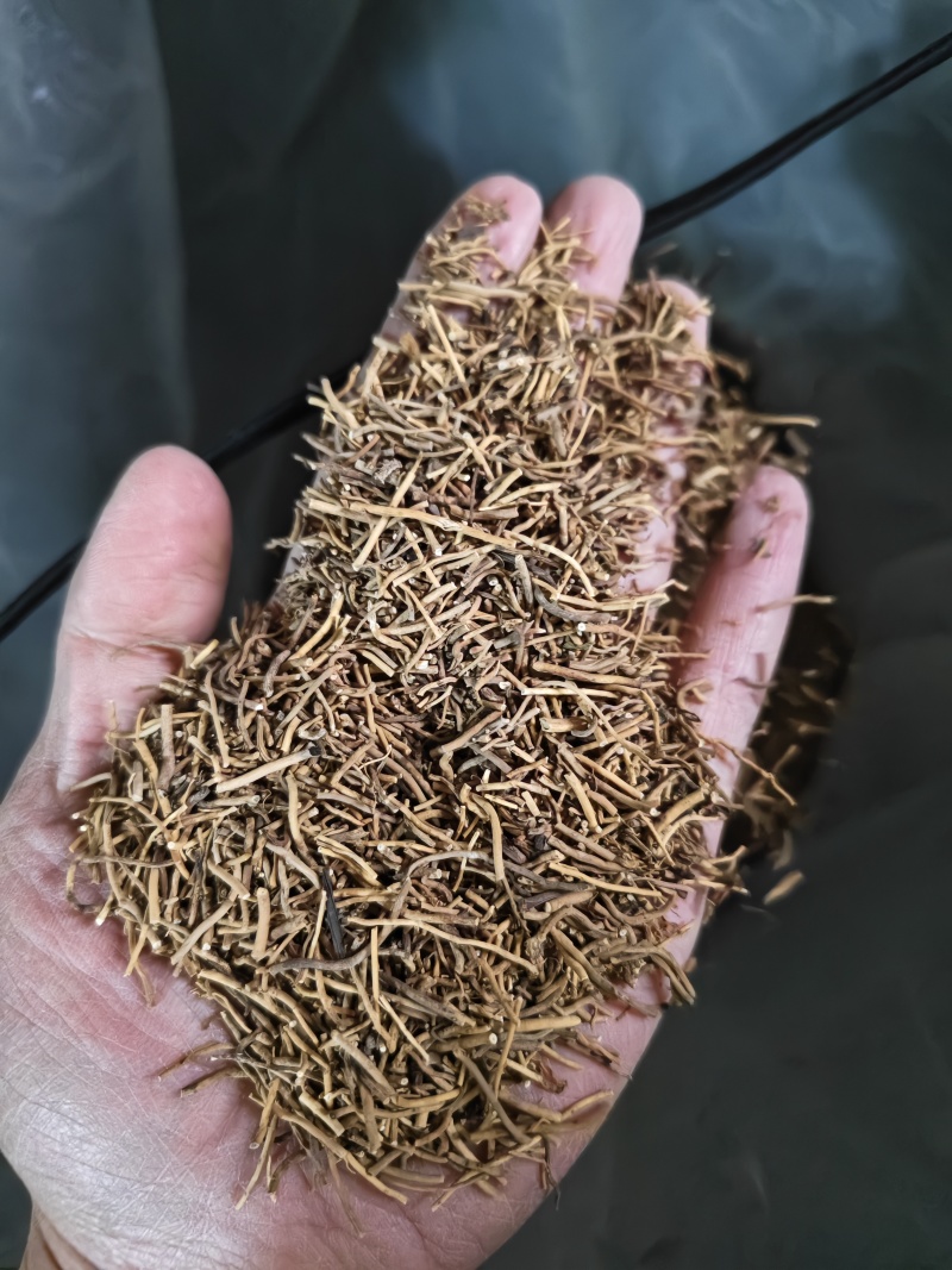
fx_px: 844
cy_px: 635
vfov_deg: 73.9
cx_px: 476
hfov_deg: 58.9
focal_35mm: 23
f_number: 1.88
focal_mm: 5.56
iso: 13882
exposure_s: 1/117
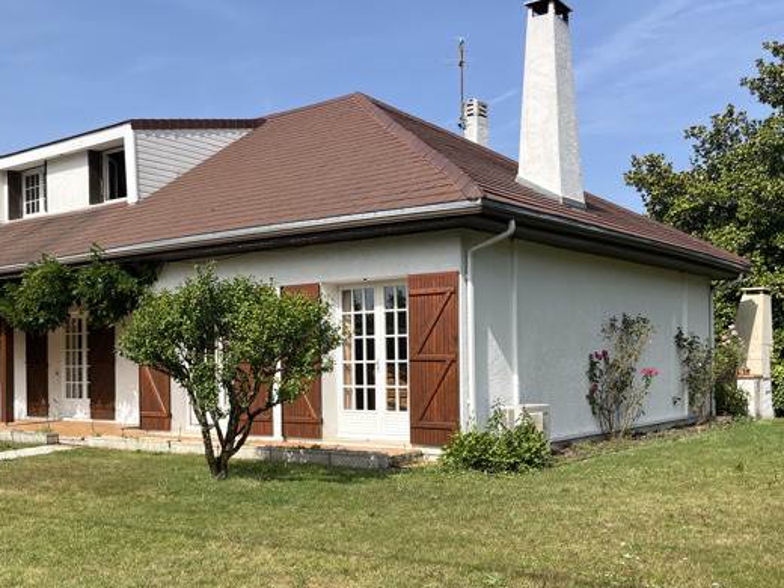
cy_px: 353
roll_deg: +0.6
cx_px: 277
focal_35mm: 40
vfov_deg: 35.8
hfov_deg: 46.2
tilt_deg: +1.2
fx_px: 906
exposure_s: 1/3311
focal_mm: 5.1
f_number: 1.6
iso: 50
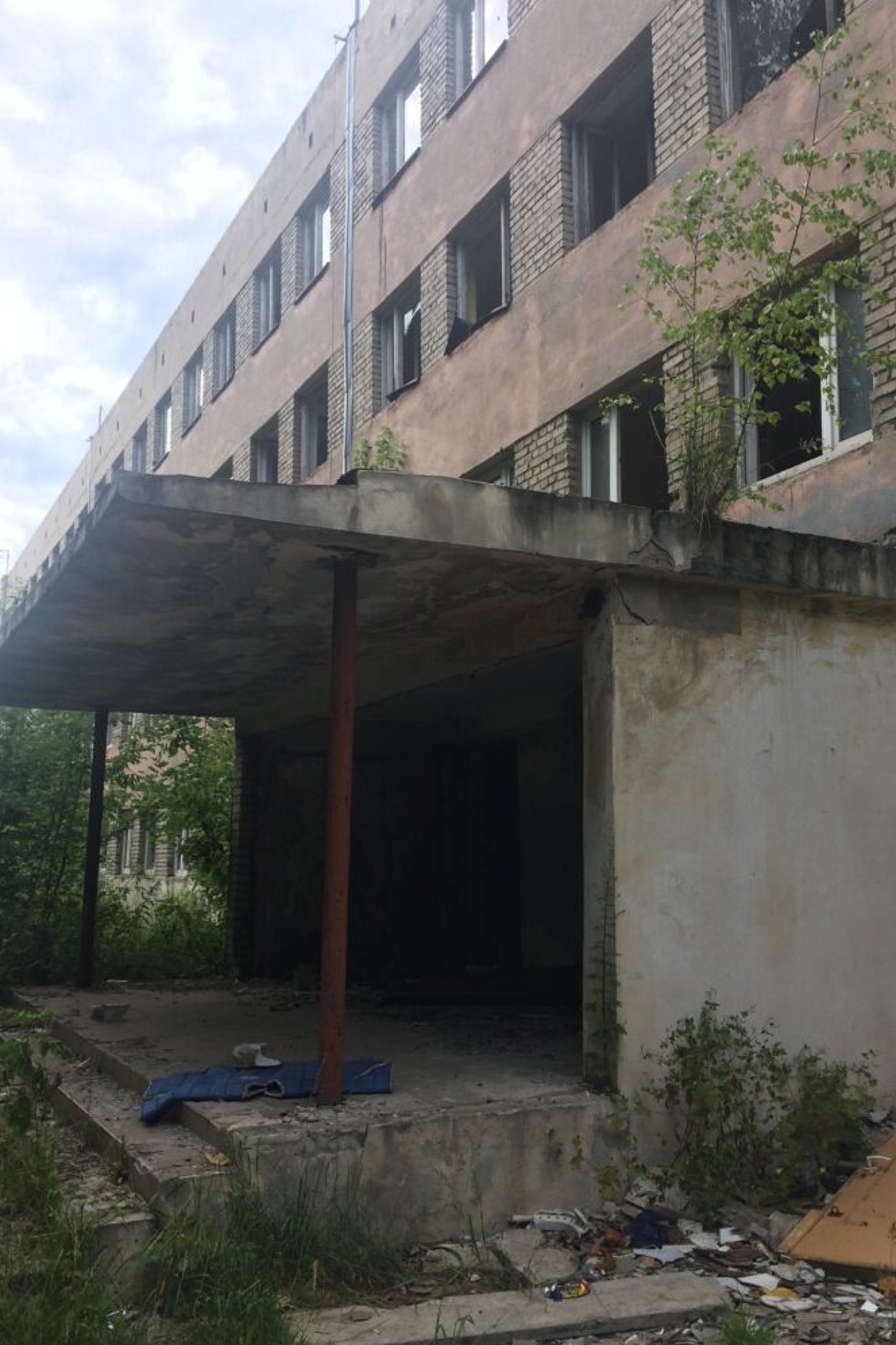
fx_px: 1157
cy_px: 667
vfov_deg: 60.3
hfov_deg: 42.3
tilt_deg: +8.8
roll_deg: -0.1
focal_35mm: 31
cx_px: 487
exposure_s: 1/461
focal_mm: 4.15
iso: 32
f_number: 2.2
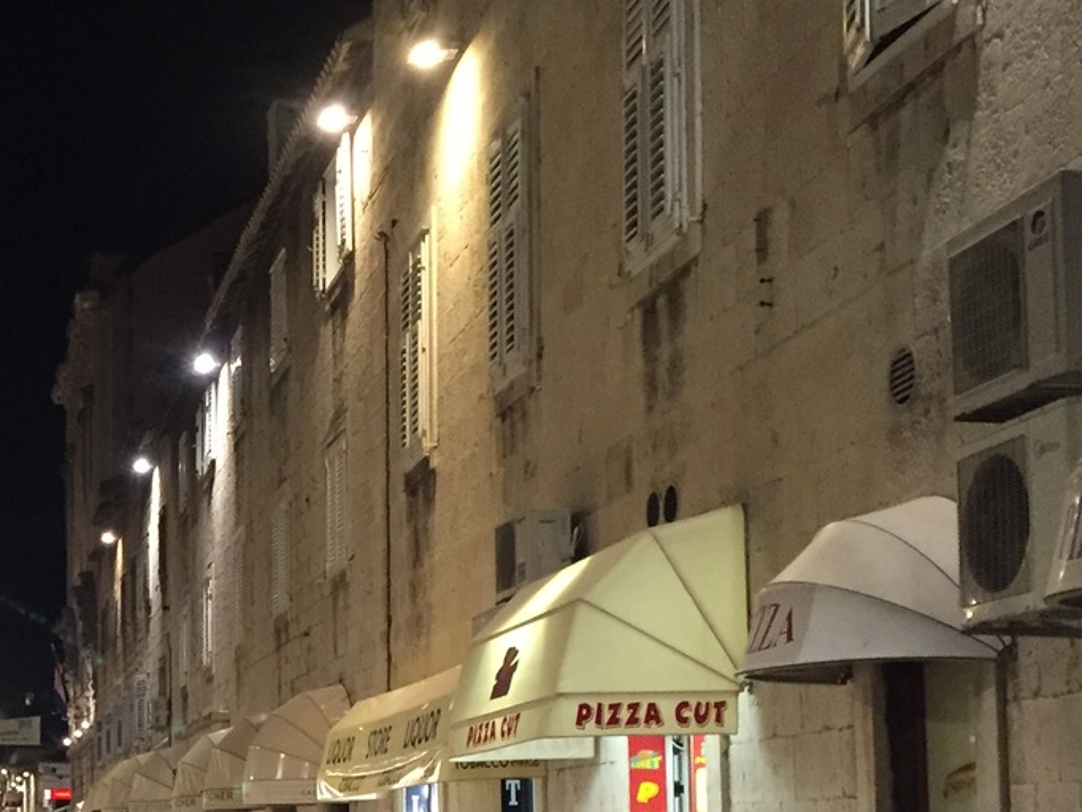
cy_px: 710
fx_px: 2126
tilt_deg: +5.2
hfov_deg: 26.8
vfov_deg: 21.2
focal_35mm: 68
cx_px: -36
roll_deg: -0.4
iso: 250
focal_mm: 4.15
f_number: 2.2
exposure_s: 1/25
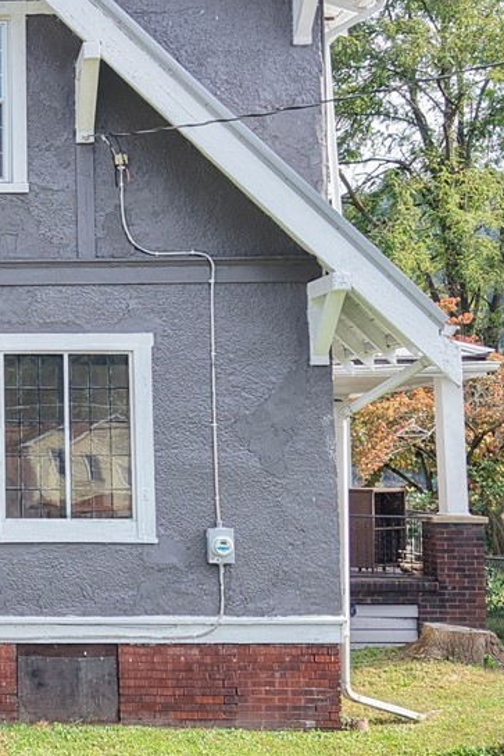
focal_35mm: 47
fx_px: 986
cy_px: 250
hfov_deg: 24.7
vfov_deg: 41.3
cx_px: -161
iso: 410
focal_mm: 8.67
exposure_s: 1/1500
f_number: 1.8
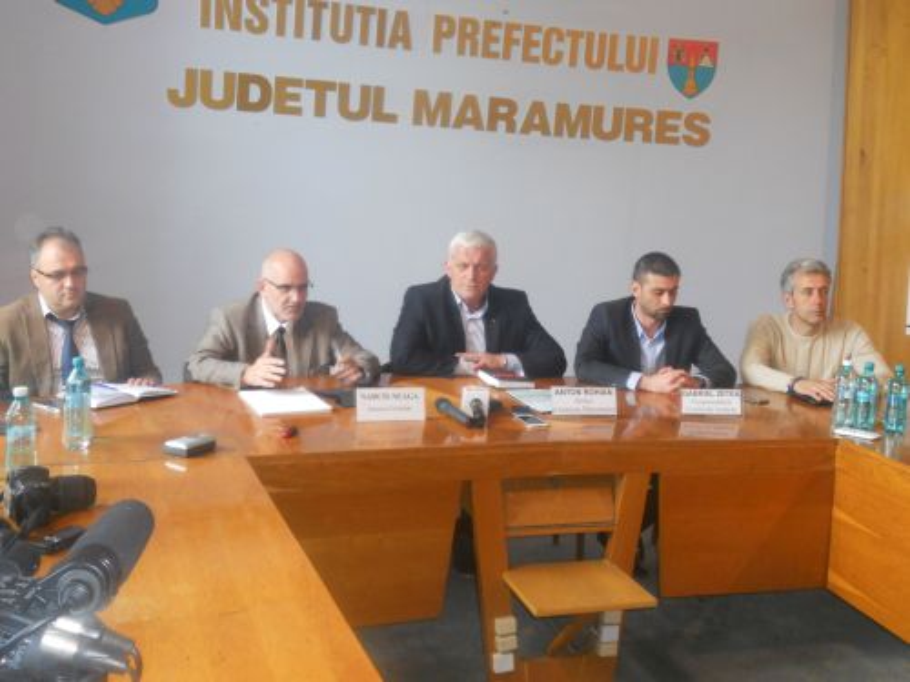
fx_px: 999
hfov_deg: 49.0
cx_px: 455
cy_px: 341
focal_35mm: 38
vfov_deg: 37.7
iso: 250
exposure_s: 1/30
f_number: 3.9
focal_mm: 6.9
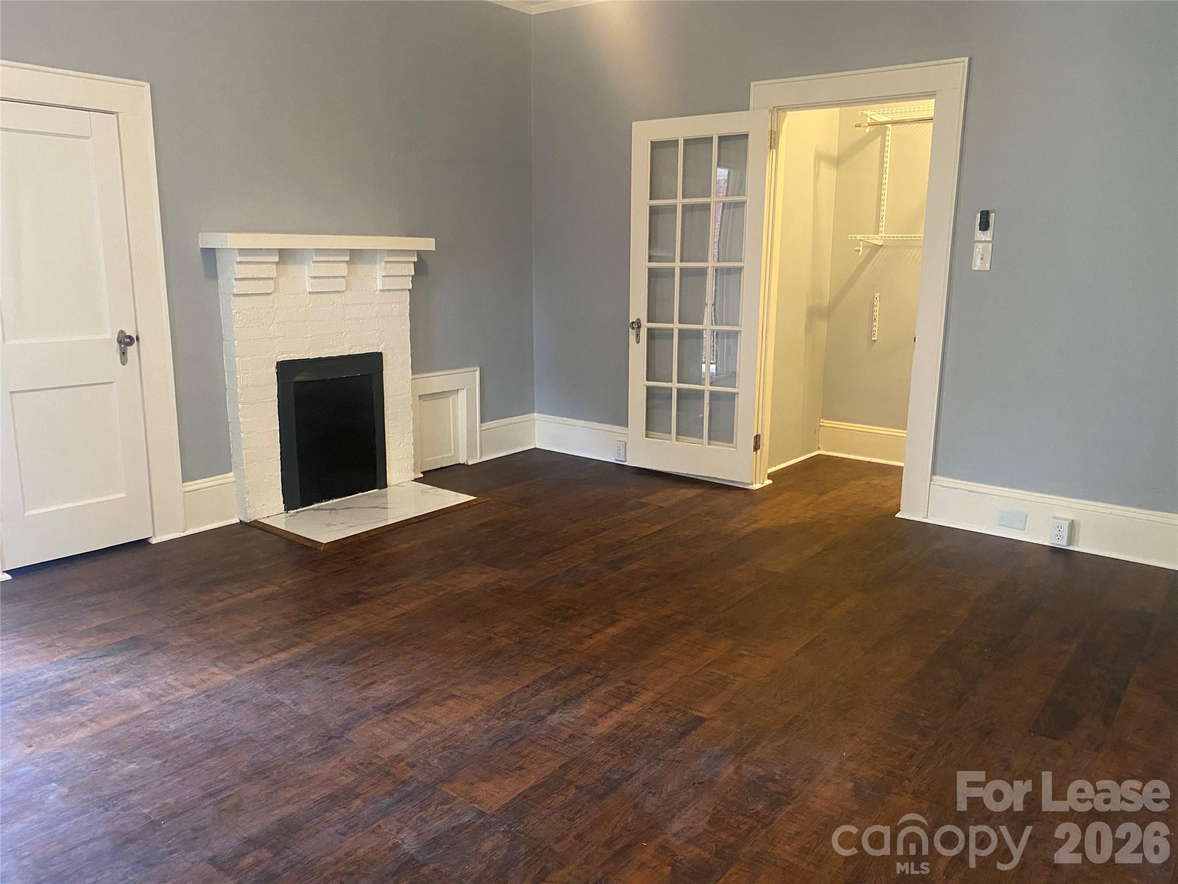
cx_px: 589
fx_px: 885
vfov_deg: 53.1
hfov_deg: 67.3
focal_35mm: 26
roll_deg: -0.9
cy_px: 442
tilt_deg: -11.9
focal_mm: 4.25
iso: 400
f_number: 1.8
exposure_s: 1/40
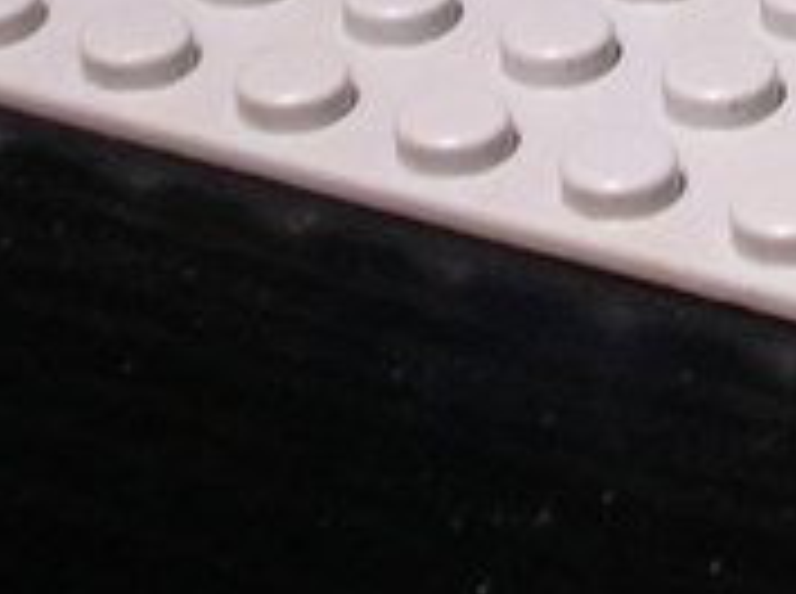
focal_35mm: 254
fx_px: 5829
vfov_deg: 5.6
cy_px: -767
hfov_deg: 7.6
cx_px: 1471
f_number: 3.3
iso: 50
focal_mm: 8.4
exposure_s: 1/12.2
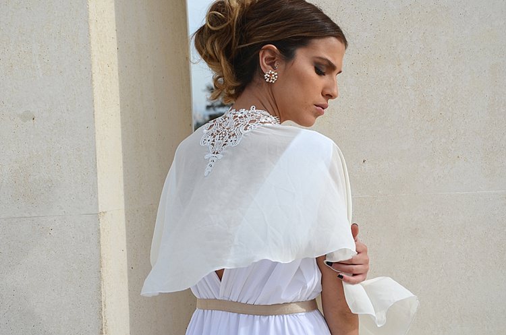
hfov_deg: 23.4
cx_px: 253
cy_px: 168
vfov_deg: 15.6
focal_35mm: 87
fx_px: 1220
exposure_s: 1/320
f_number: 9
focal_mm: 58
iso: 100
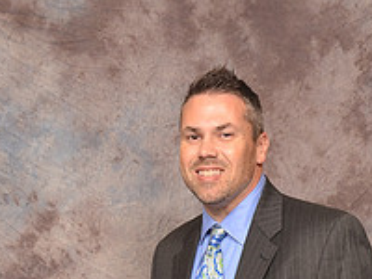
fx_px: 1122
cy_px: 478
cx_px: 156
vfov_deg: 13.0
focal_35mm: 104
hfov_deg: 18.8
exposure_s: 1/60
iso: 200
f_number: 5.6
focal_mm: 25
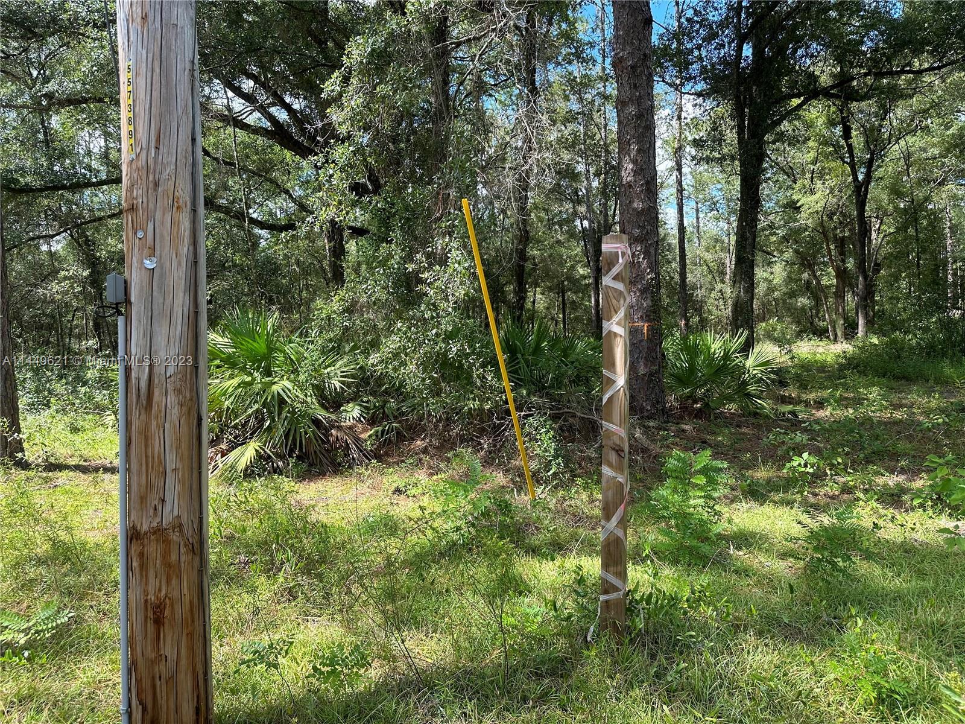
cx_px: 482
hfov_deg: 71.6
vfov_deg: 56.8
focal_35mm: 24
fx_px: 669
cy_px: 362
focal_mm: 6.86
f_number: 1.78
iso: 80
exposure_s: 1/729
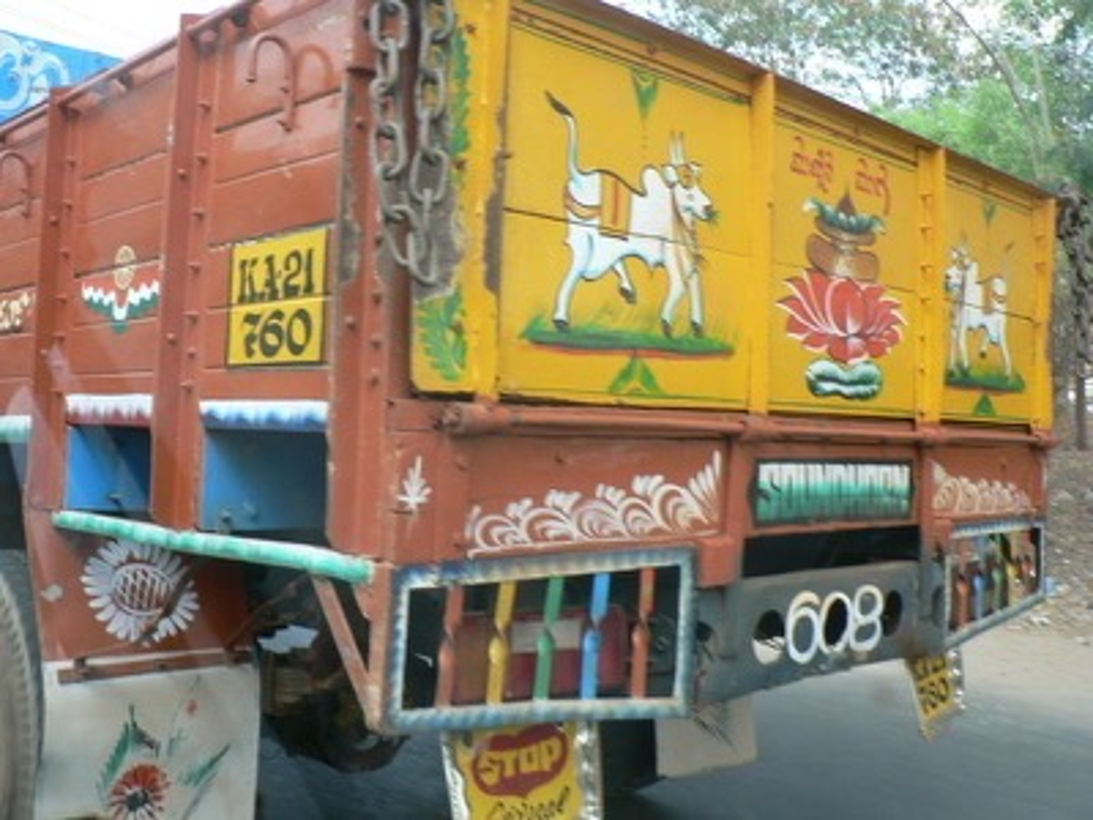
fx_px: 1137
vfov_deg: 39.7
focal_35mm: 36
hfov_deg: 51.4
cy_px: 410
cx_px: 546
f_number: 3.6
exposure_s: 1/100
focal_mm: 6
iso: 80
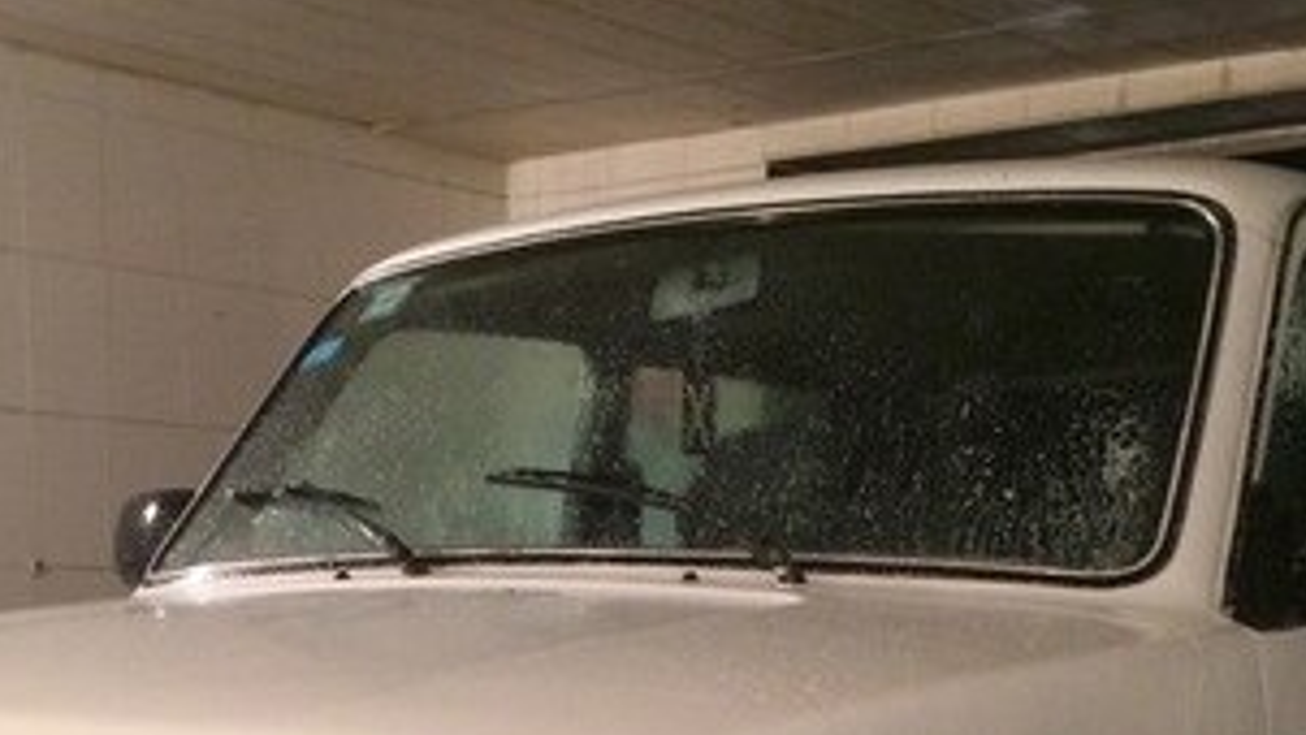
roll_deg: -0.4
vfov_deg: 16.5
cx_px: 554
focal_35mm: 69
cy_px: 966
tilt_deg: -10.5
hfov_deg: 30.5
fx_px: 2390
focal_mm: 4.15
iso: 320
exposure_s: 1/20
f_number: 2.2
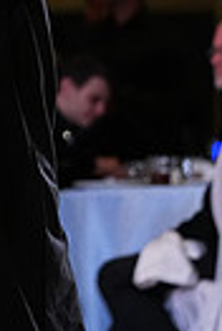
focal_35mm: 565
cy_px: -96
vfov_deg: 3.6
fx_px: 5198
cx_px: -170
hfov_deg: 2.4
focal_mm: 128
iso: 3200
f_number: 4
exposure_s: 1/500
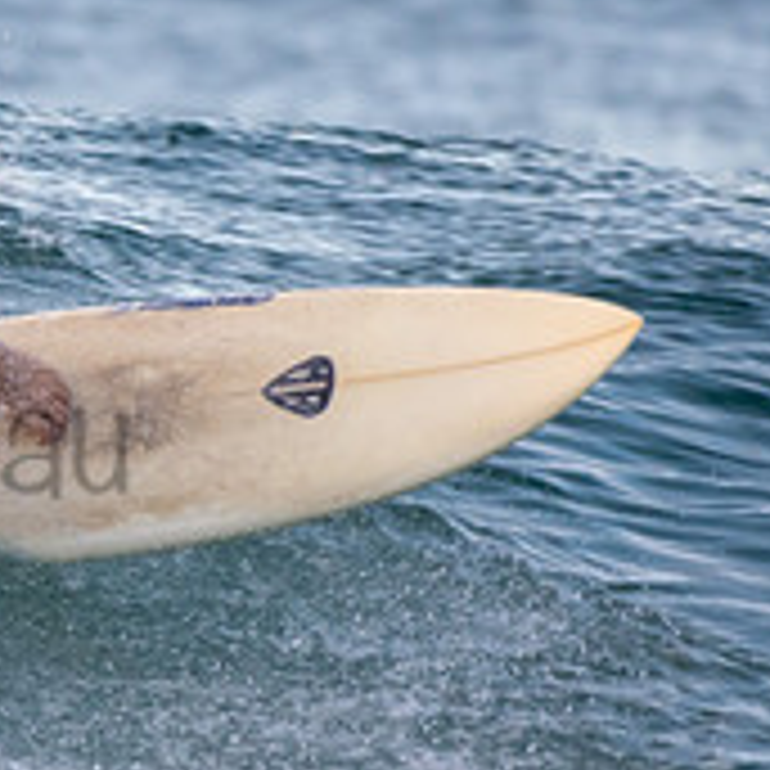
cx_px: -347
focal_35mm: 2158
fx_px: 54309
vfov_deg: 0.8
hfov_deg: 0.8
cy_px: 390
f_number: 5.6
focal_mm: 500
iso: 720
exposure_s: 1/500
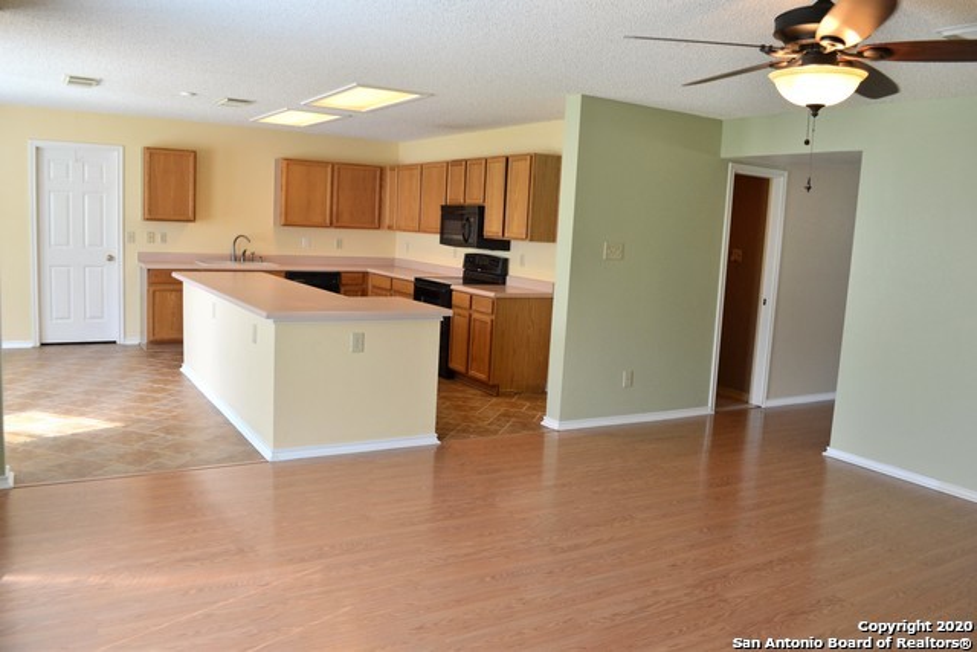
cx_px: 488
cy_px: 326
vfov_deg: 48.0
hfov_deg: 67.4
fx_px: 733
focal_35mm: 27
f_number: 5
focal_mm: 18
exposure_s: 1/100
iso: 400
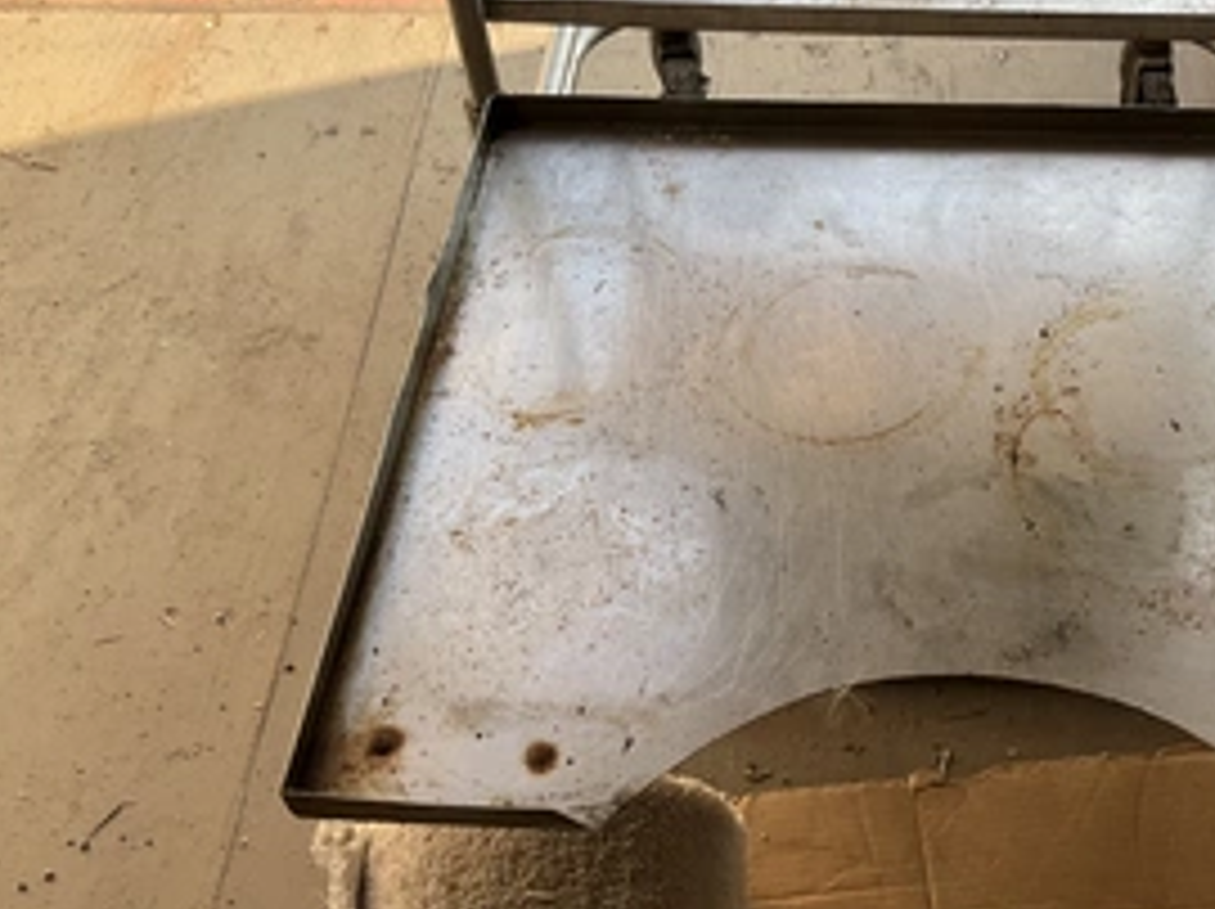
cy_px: 454
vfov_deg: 33.5
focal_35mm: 43
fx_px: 1508
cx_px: 878
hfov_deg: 42.8
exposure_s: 1/238
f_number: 1.8
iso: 20
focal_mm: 3
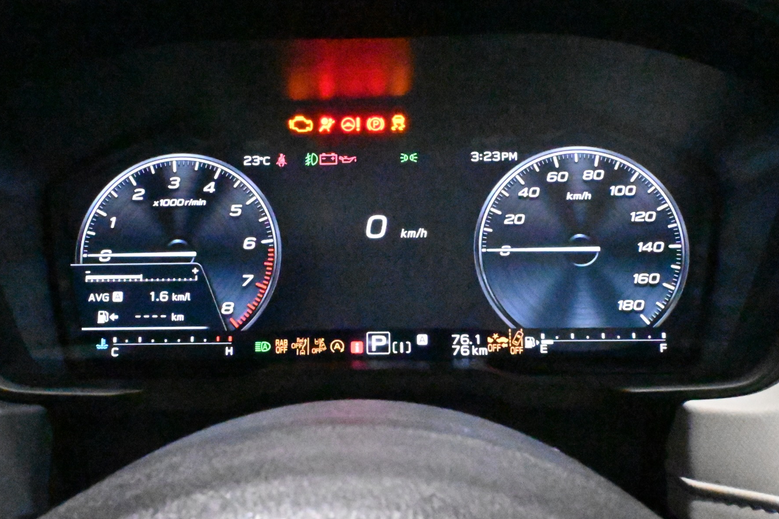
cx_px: 392
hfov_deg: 62.3
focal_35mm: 30
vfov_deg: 43.8
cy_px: 243
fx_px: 645
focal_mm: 18.5
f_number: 20
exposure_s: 1/30
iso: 51200
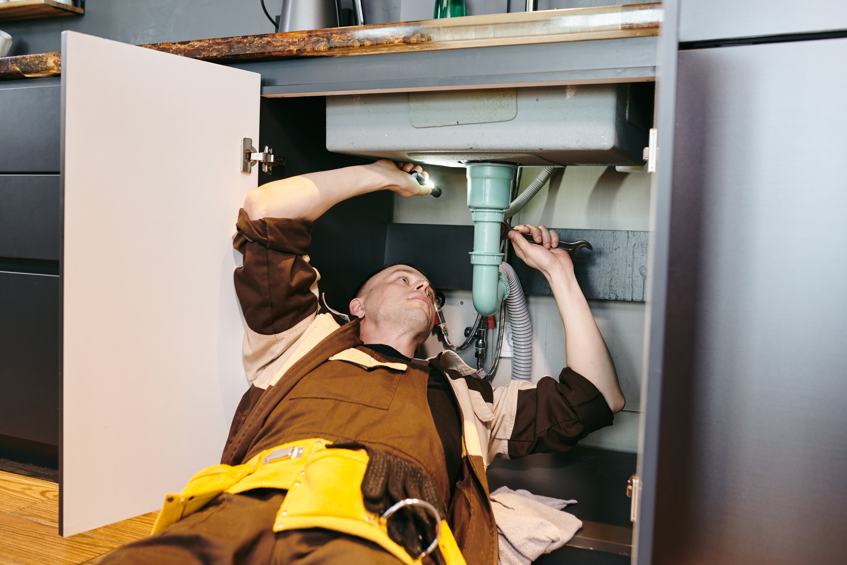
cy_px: 282
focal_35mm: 35
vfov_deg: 37.9
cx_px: 424
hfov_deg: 54.4
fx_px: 823
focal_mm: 35
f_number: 3.5
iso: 800
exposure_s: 1/160
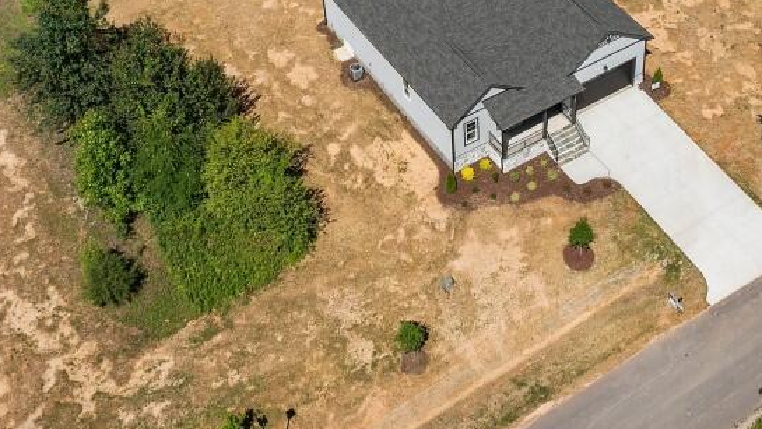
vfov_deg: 18.8
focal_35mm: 62
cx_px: 519
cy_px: -29
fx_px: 1253
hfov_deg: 33.5
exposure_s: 1/500
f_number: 6.3
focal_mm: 10.26
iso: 100
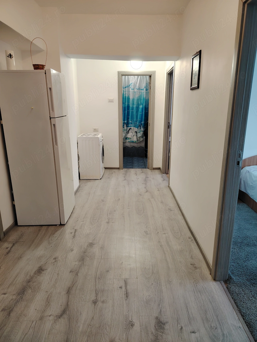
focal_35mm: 24
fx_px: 238
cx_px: 128
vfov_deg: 71.6
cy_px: 171
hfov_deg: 56.8
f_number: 1.75
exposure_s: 1/50
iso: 475
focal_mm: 5.25
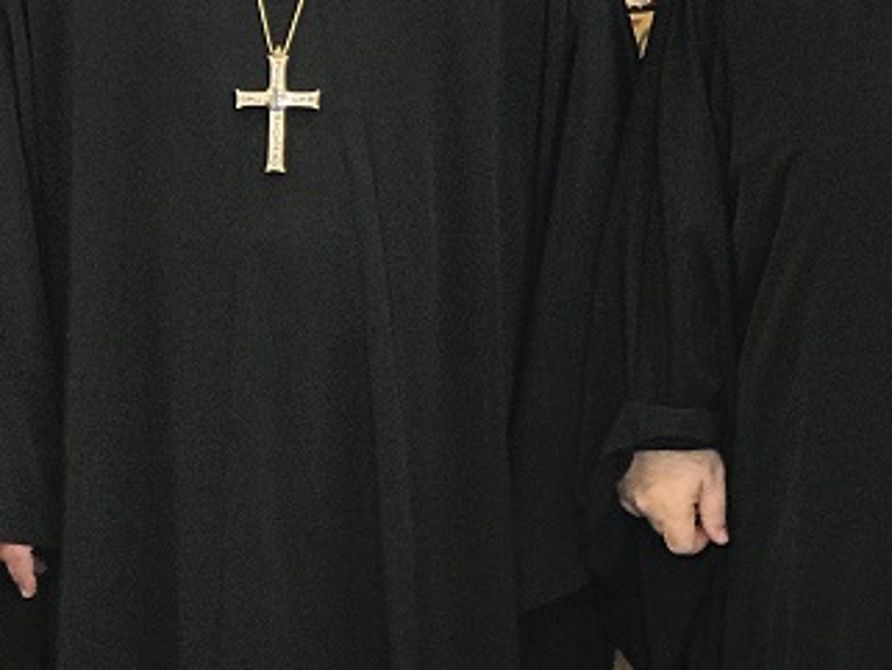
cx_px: 811
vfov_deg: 9.6
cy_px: 92
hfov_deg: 12.7
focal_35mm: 154
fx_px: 3970
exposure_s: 1/50
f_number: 2.8
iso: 100
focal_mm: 6.6
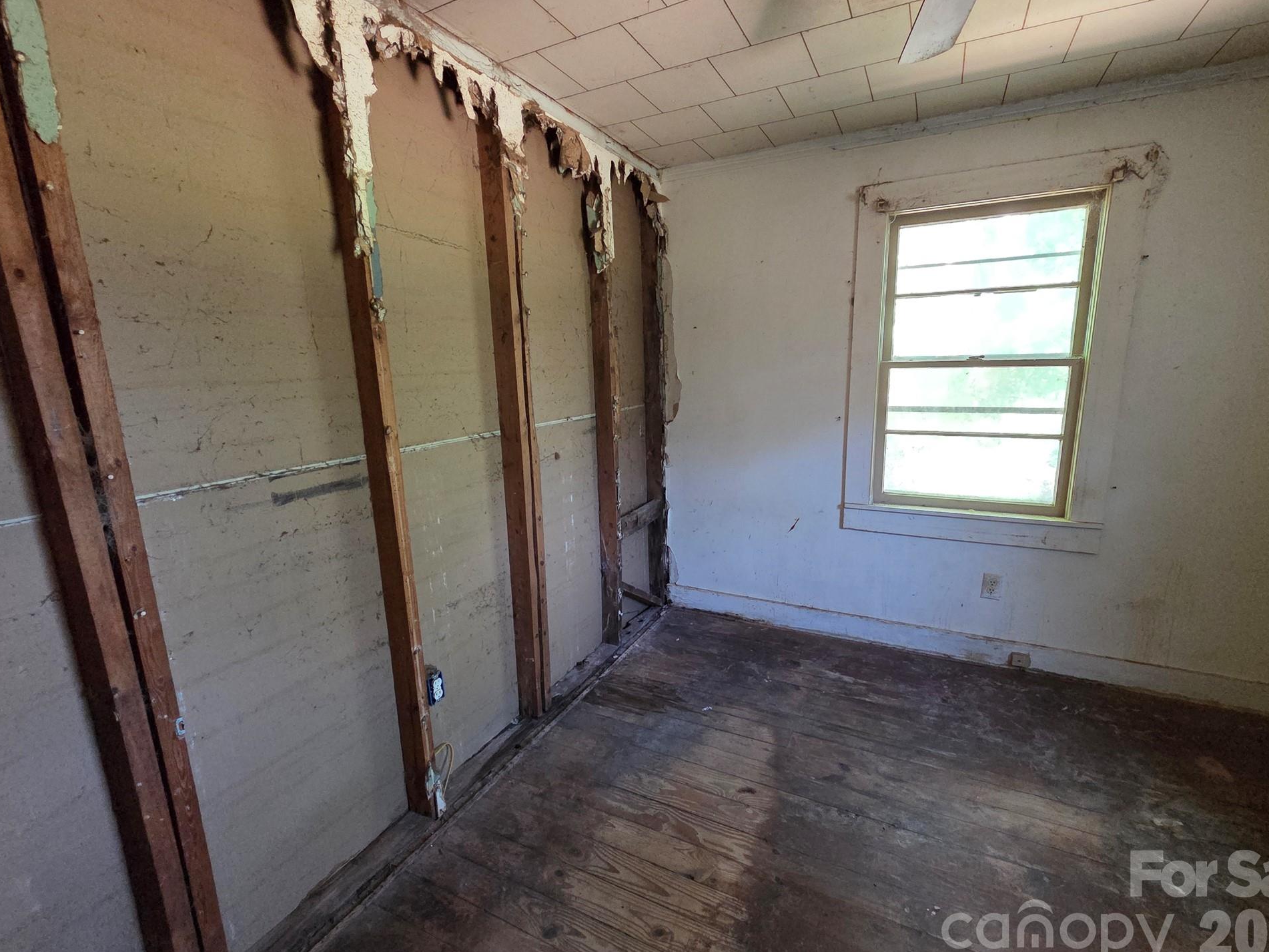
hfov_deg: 102.0
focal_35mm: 14
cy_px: 469
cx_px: 660
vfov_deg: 85.7
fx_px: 513
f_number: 2.2
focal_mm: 2.2
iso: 1250
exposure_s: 1/60
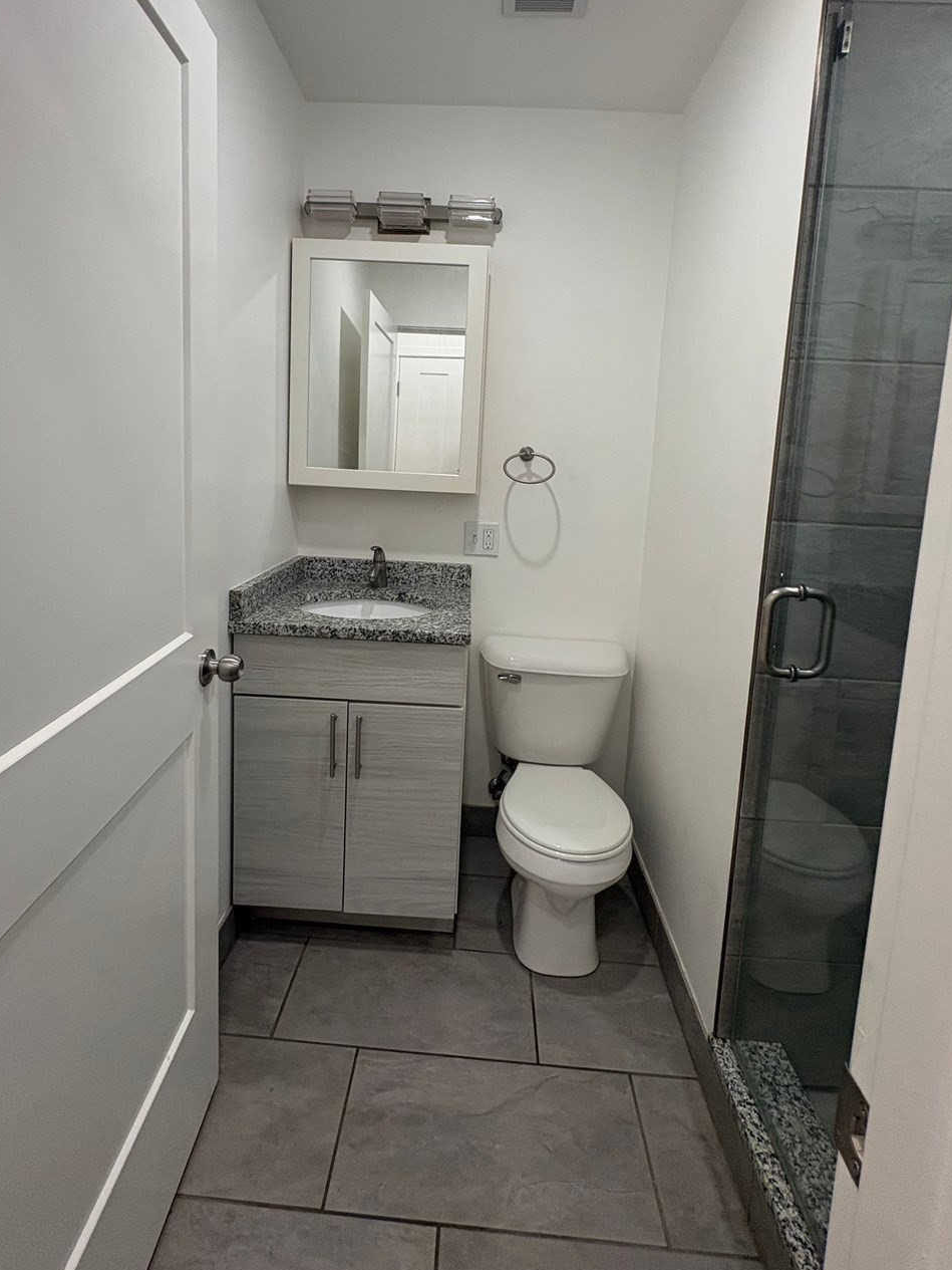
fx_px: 623
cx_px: 458
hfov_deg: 74.7
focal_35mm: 17
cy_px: 522
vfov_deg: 90.1
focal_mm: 2.22
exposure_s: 1/120
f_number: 2.2
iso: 200
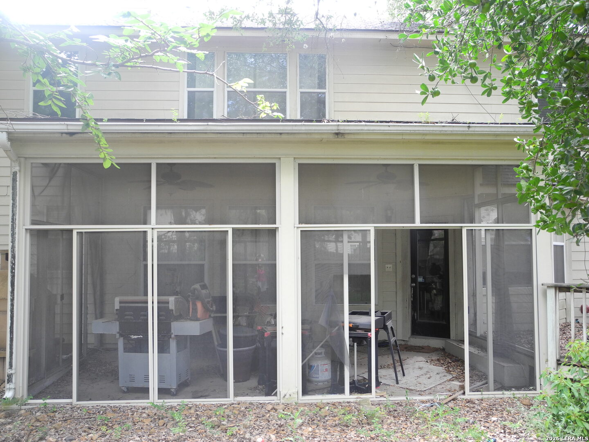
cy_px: 221
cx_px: 294
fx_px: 544
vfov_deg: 44.2
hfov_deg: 56.8
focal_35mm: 32
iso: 100
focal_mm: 6.8
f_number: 2.8
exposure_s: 1/42.8
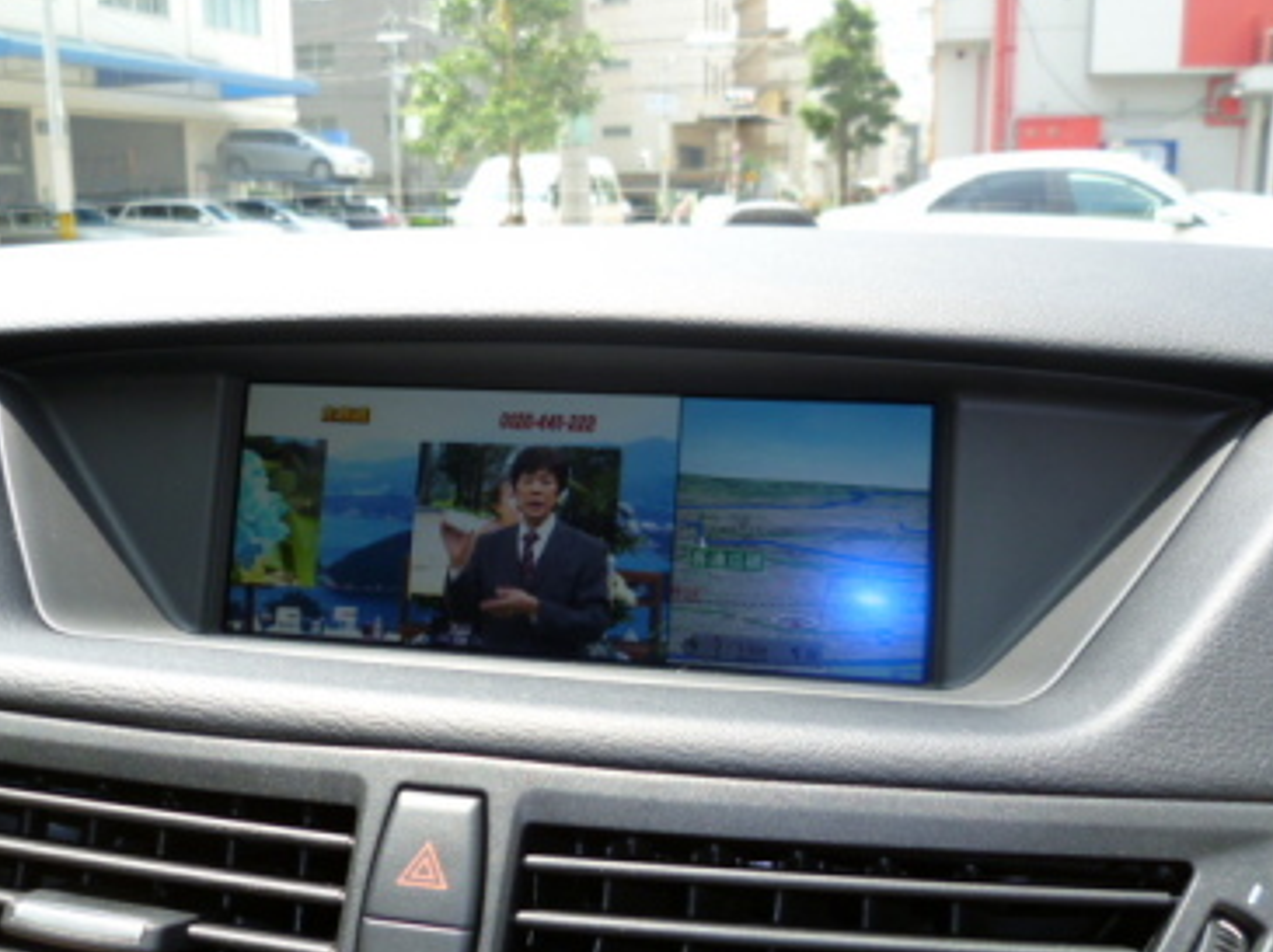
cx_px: 568
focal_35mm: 33
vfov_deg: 42.9
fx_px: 1212
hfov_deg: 55.3
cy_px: 485
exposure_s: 1/200
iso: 100
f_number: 2.8
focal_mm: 5
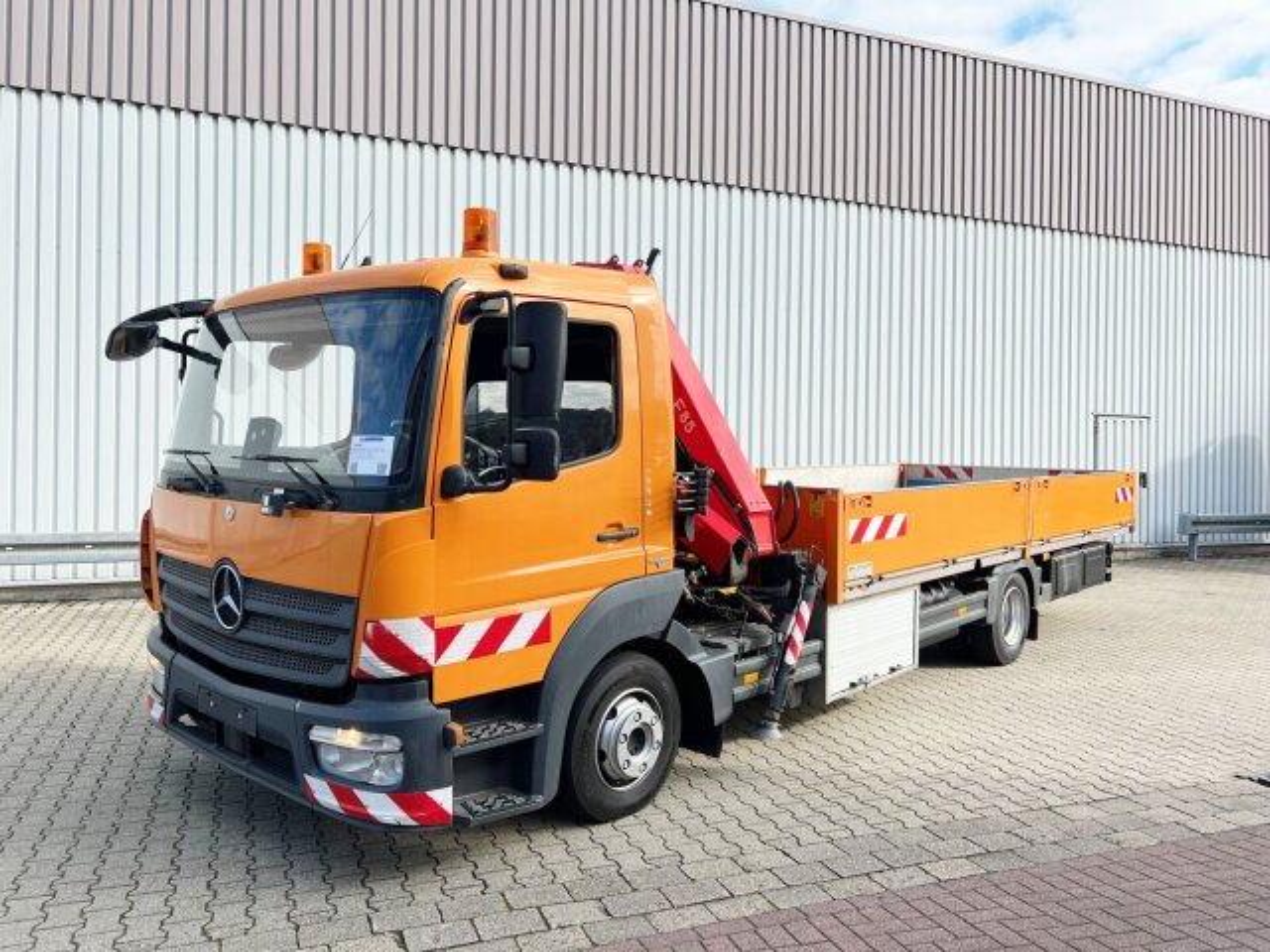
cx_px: 635
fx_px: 954
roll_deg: -1.1
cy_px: 476
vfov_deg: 53.1
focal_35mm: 26
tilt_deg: +0.6
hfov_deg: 67.3
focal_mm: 5.7
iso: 50
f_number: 1.5
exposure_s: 1/1412
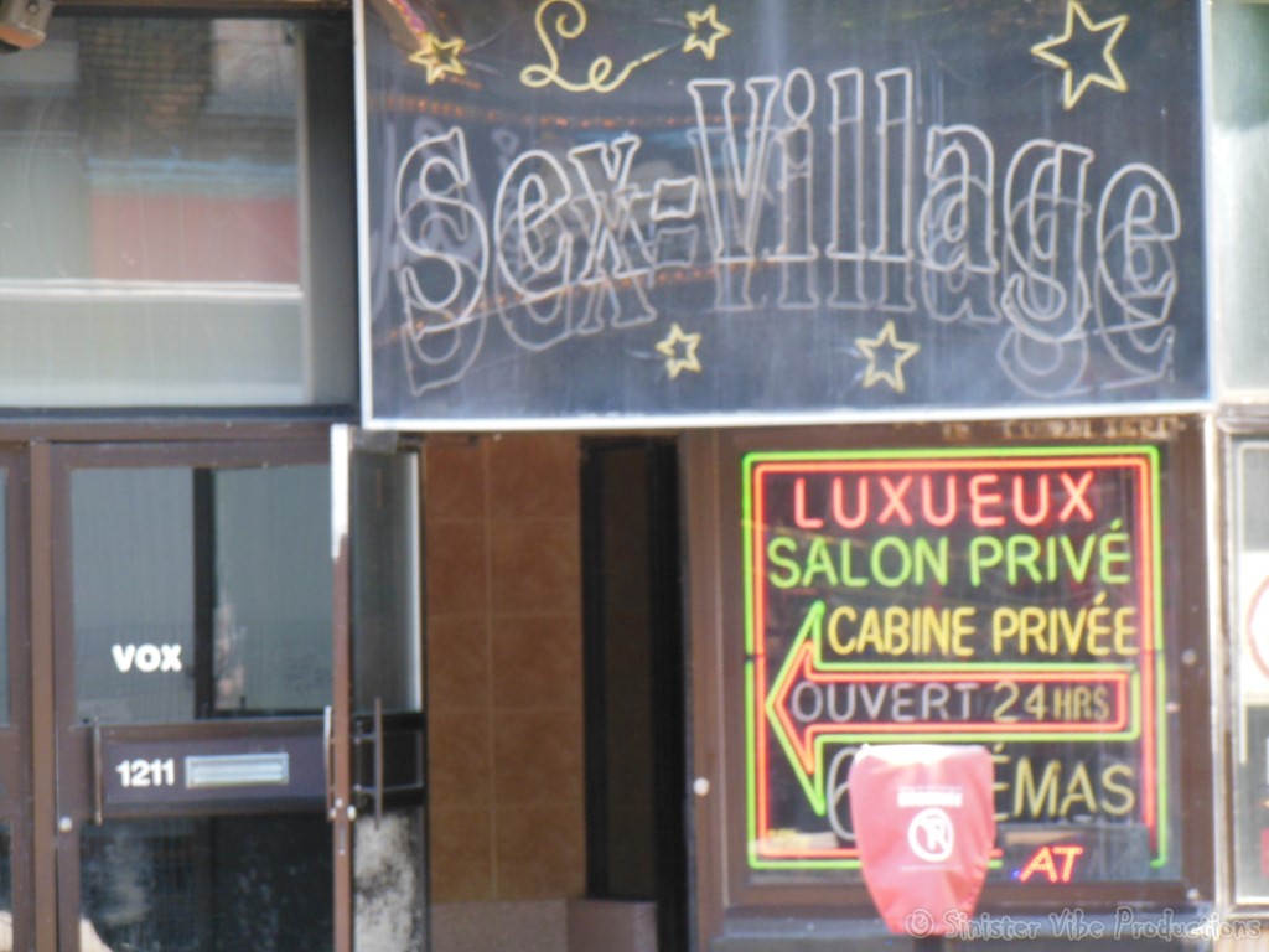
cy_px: 476
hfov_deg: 11.8
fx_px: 6122
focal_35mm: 167
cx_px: 634
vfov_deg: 8.9
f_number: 5.4
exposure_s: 1/80
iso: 400
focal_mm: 29.8
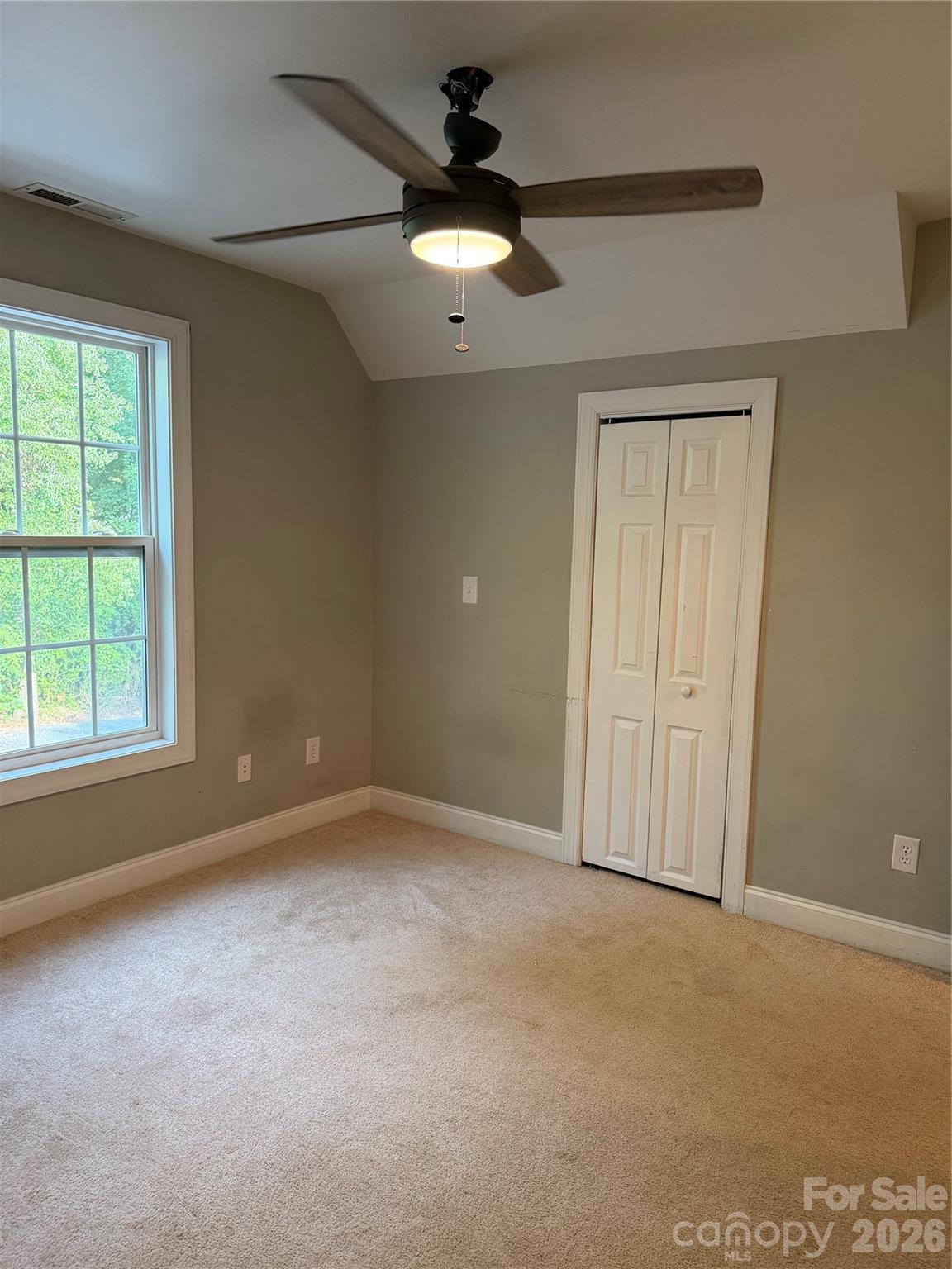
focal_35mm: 24
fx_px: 880
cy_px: 634
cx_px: 476
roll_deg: -1.7
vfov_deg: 71.6
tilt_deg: -7.7
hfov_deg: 56.8
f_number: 1.78
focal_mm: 6.76
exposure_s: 1/120
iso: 320
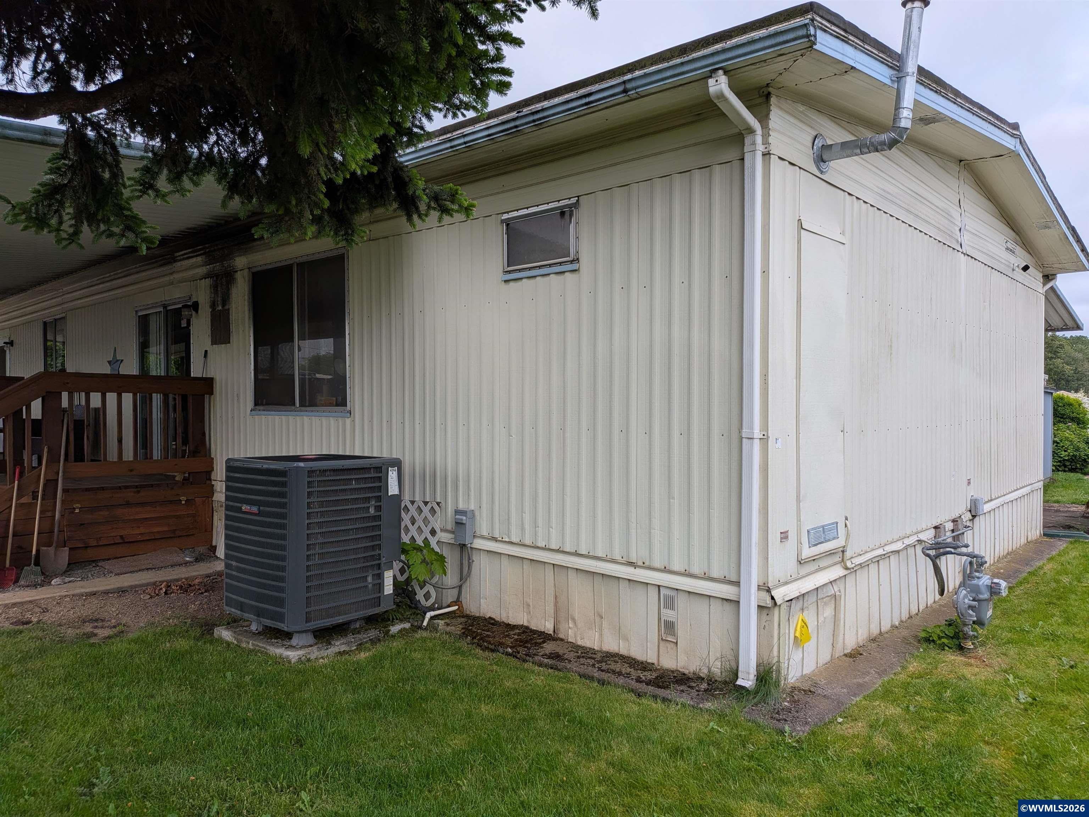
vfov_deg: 56.8
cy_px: 408
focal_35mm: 24
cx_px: 544
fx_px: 755
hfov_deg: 71.6
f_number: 1.7
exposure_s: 1/1142
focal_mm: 4.53
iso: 27
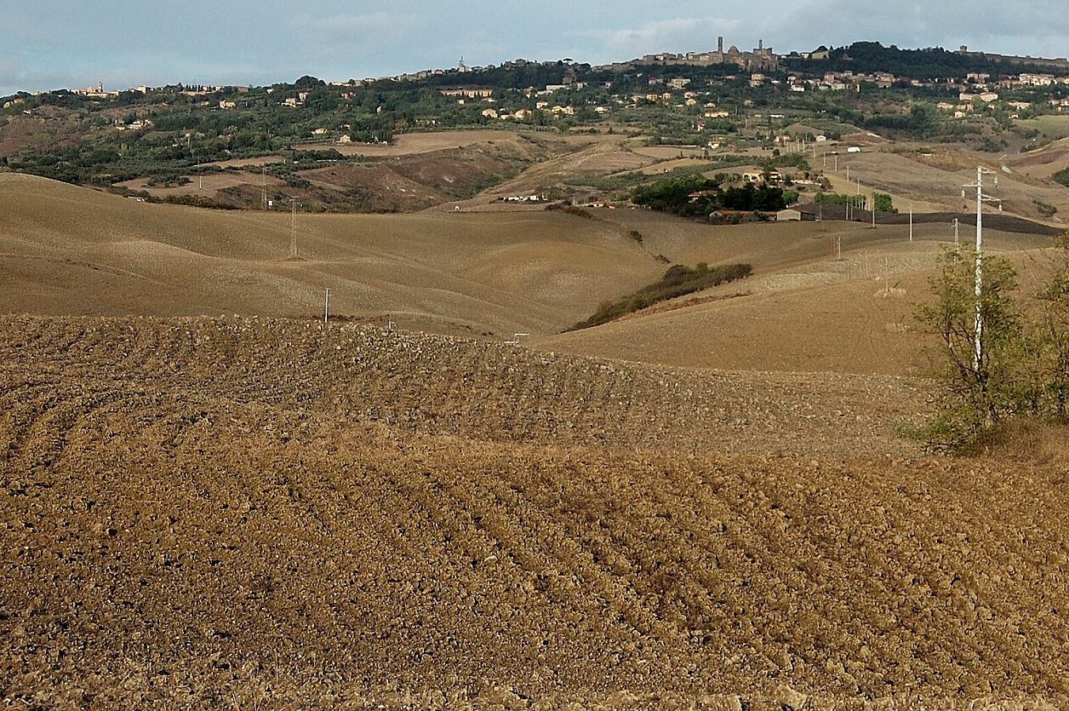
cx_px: 980
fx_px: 2551
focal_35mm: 86
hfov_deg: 23.0
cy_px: 167
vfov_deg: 15.8
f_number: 8
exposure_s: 1/320
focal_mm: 30
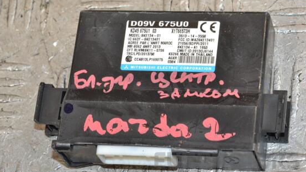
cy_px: 87
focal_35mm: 179
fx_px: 1449
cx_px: 144
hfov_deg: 12.1
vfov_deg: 6.8
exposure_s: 1/200
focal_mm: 105
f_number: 11
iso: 800
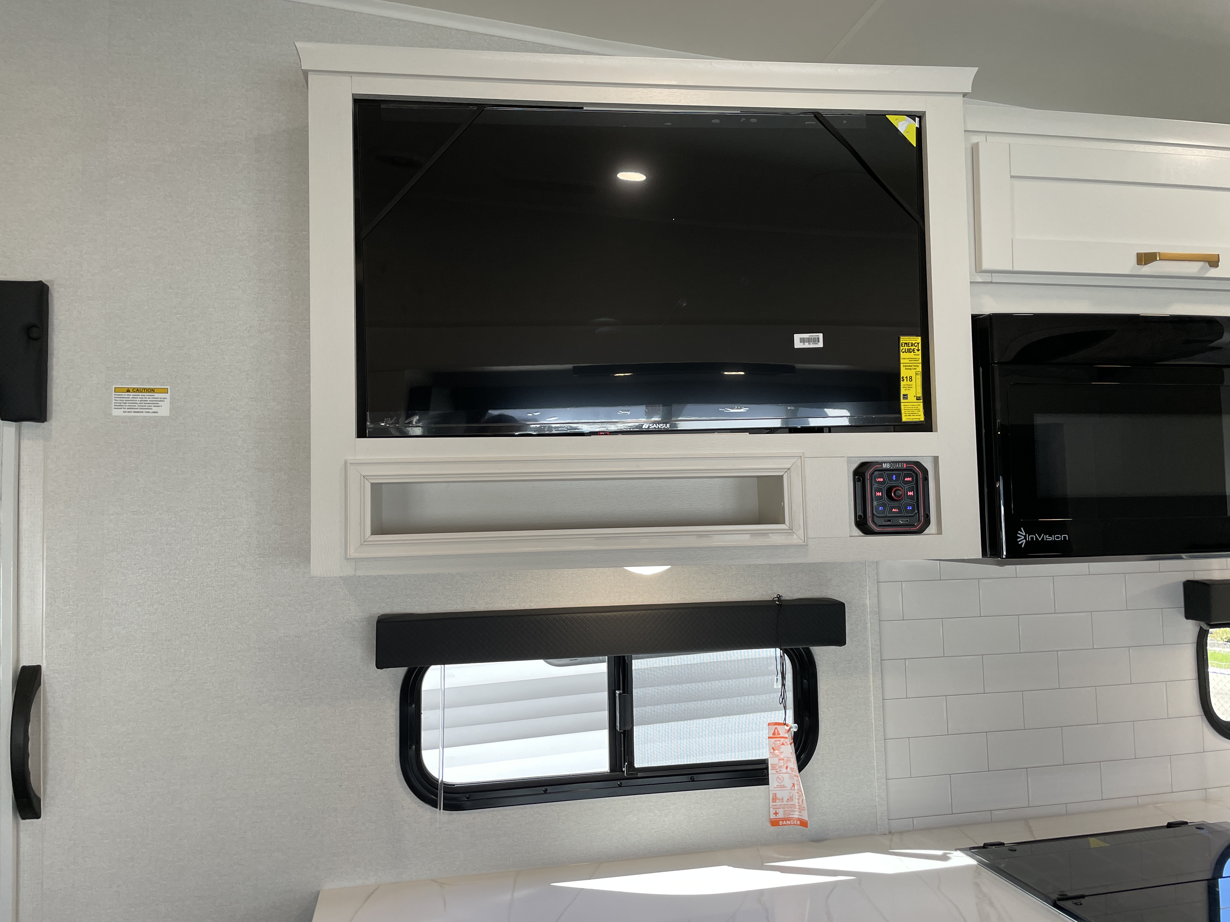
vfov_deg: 53.1
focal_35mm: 26
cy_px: 461
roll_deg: +1.3
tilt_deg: +4.5
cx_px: 615
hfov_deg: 67.3
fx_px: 924
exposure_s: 1/121
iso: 100
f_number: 1.6
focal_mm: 4.2
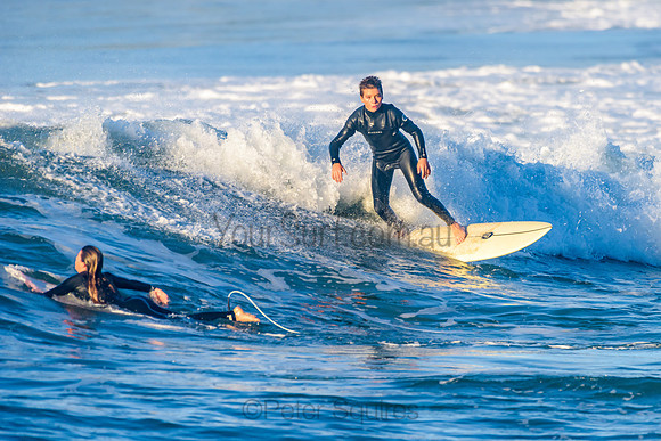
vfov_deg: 2.3
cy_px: 213
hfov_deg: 3.4
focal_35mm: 608
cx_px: 402
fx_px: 11166
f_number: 5.6
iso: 360
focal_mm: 500
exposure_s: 1/2000
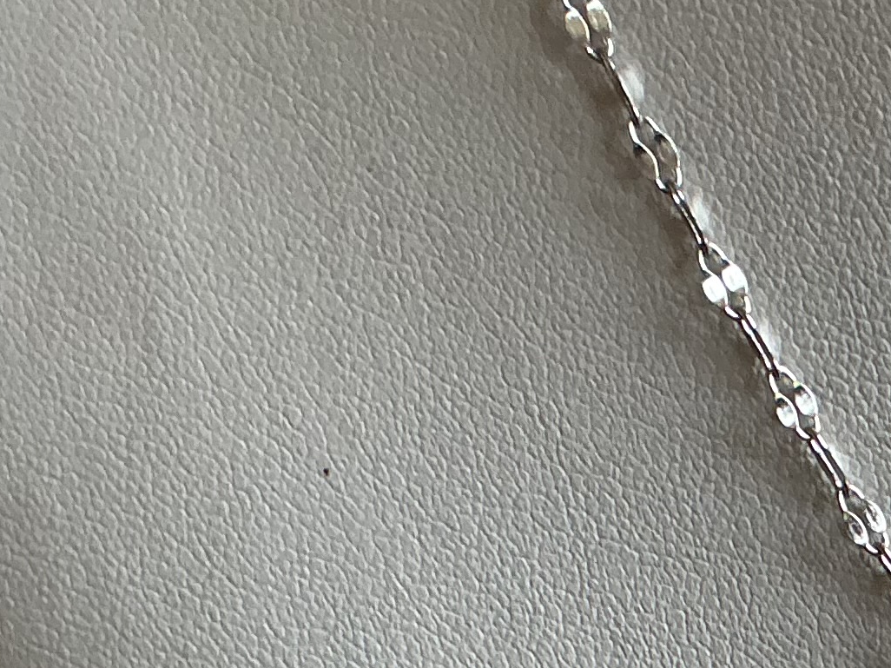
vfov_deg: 12.5
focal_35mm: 114
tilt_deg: -60.7
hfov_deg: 16.3
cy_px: 922
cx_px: 1189
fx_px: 2934
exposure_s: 1/100
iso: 40
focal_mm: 3
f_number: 1.8
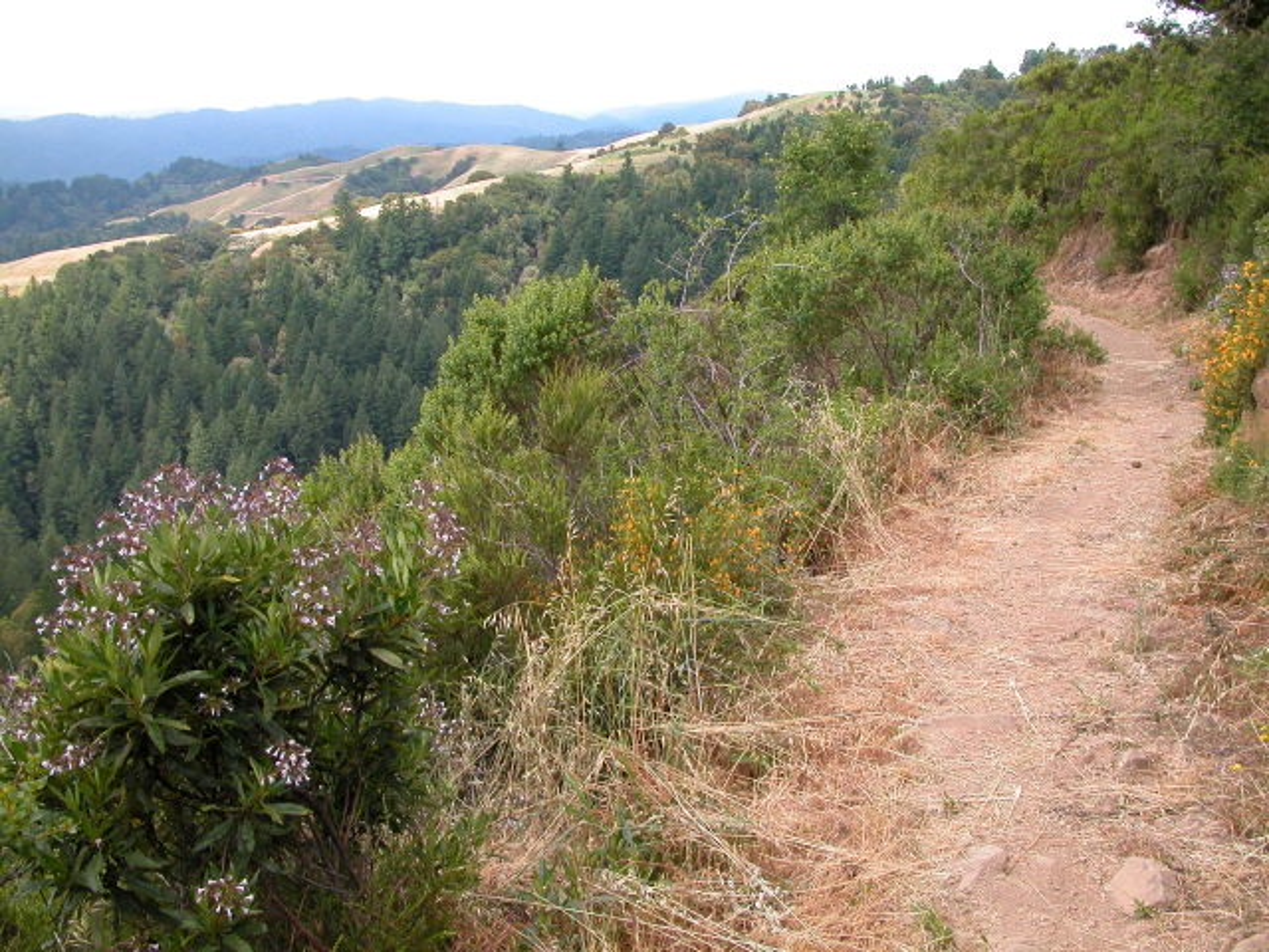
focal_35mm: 34
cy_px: 476
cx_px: 634
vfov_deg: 41.8
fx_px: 1246
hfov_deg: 54.0
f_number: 5
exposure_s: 1/167
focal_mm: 8.9
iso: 100
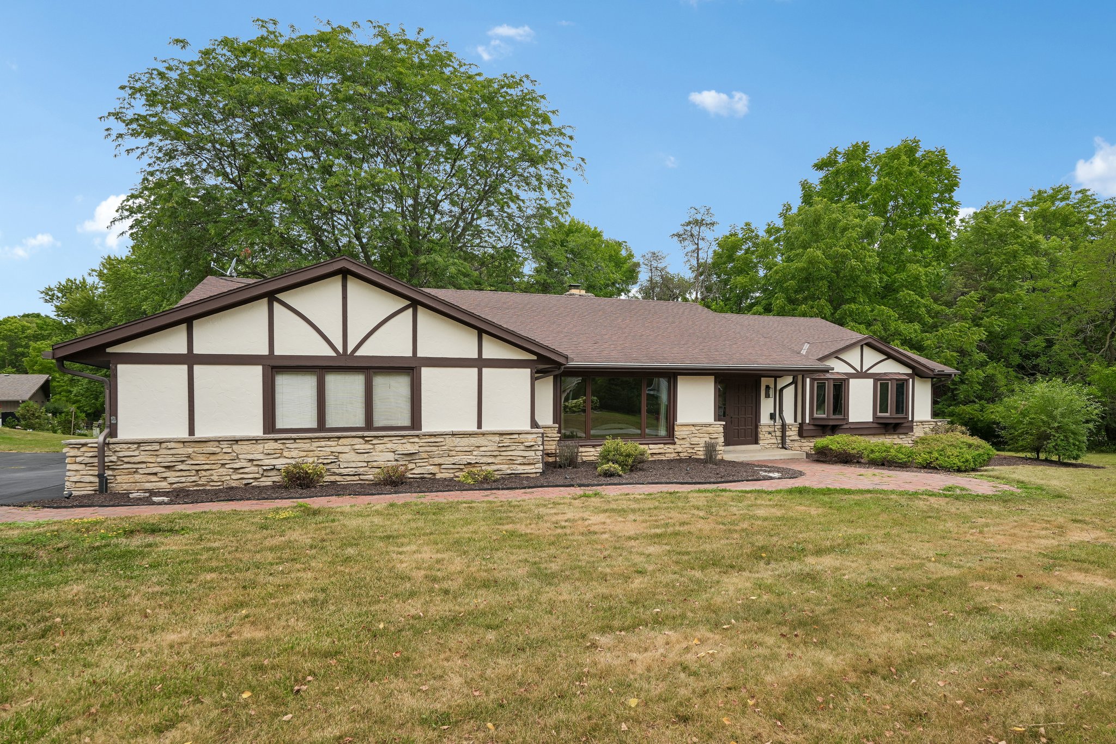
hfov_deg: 91.6
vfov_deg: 68.9
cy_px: 372
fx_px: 542
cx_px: 558
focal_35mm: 18
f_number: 5.6
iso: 100
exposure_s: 1/160
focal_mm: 17.5
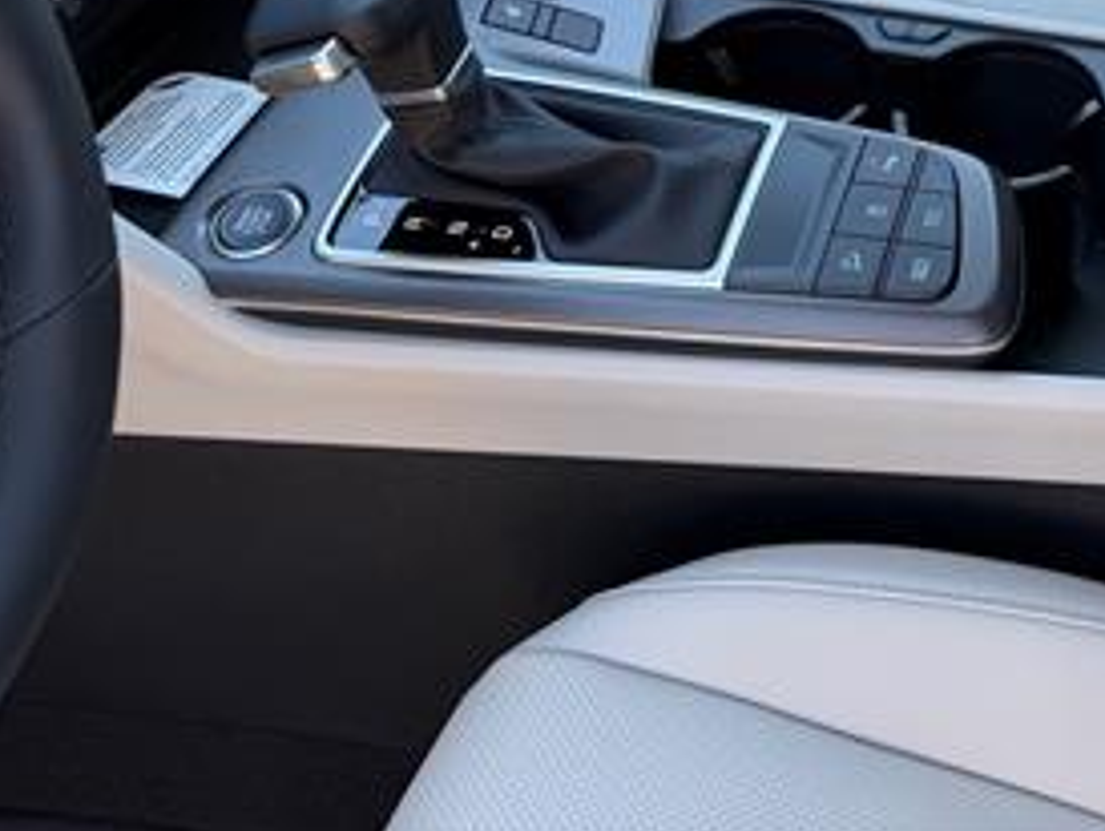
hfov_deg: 31.3
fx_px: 1789
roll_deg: -5.9
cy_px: -129
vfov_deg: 24.1
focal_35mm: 56
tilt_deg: -34.7
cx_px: 1145
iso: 50
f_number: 1.78
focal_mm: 6.76
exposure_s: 1/122
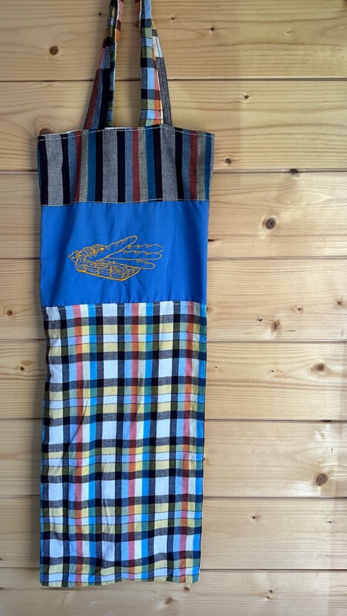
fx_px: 523
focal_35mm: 32
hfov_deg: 36.6
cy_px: 308
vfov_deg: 61.0
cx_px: 145
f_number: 1.8
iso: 25
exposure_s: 1/100
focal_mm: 3
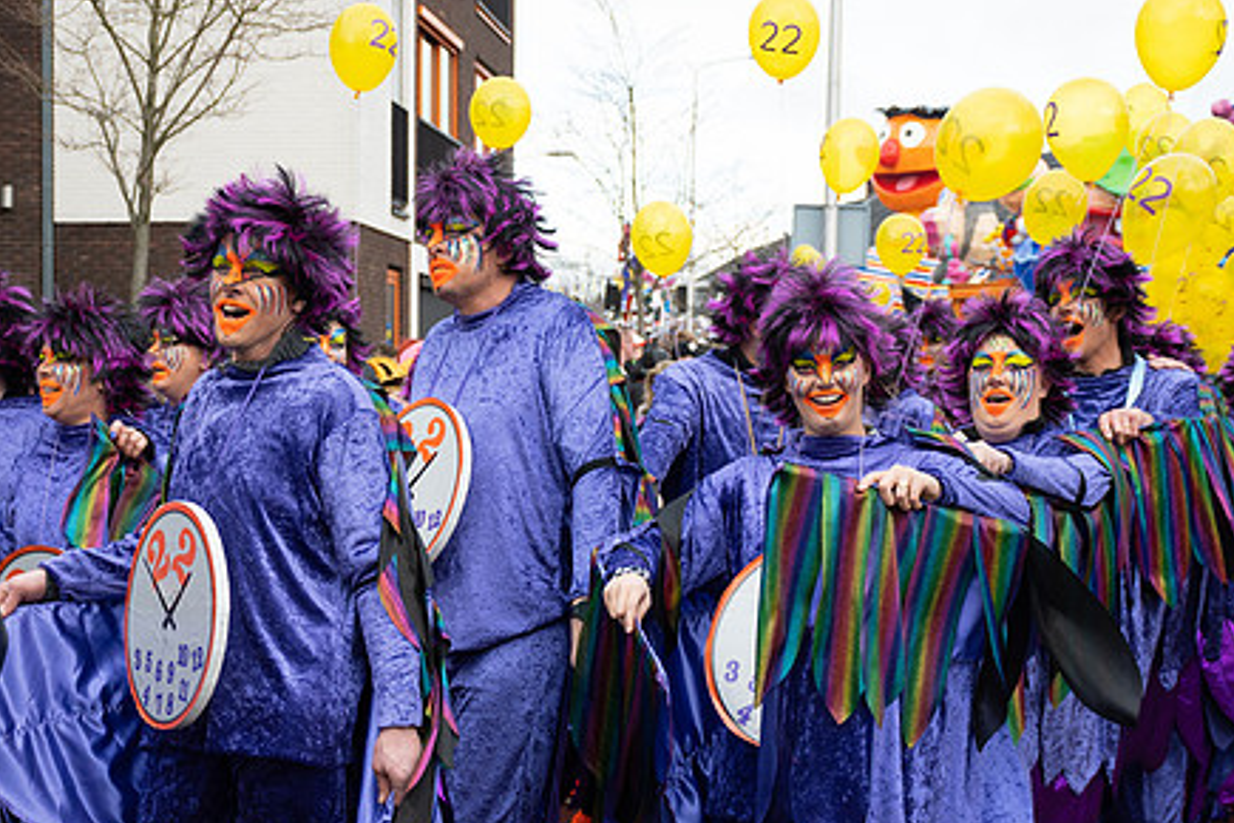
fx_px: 2399
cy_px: 501
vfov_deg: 19.4
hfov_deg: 28.8
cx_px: 525
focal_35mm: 70
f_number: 4.2
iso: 400
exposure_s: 1/1000
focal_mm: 35
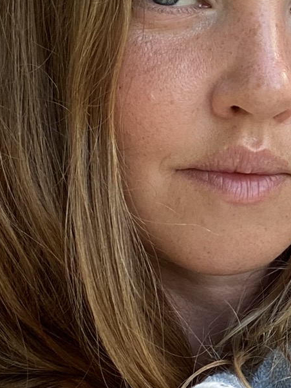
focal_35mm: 102
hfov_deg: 13.9
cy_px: 238
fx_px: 1142
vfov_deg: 19.2
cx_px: 398
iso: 32
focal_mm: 2.71
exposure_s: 1/122
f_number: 2.2
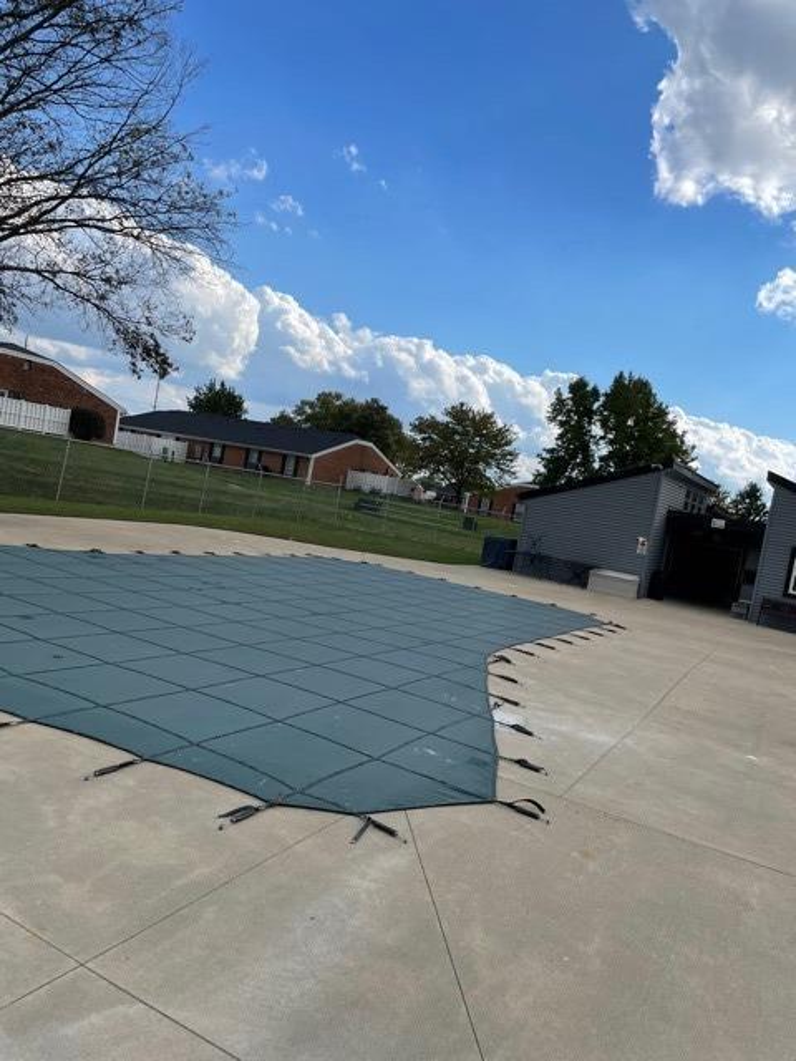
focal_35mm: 26
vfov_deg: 67.3
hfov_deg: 53.1
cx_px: 398
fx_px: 797
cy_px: 530
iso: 32
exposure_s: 1/4132
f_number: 1.6
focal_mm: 4.2
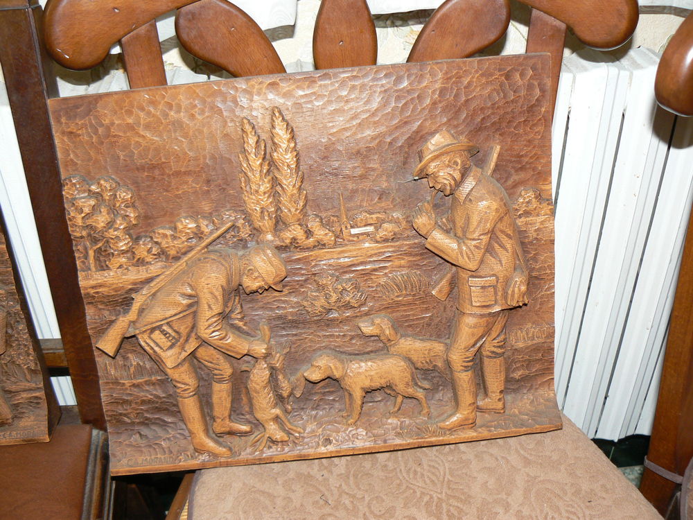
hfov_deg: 51.4
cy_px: 260
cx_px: 346
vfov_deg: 39.7
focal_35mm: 36
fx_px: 721
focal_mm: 6
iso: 100
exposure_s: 1/30
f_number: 2.8
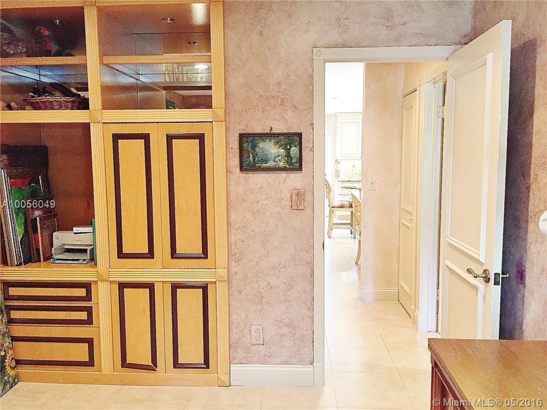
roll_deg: -1.0
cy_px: 205
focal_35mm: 29
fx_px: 458
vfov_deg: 48.2
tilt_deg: -5.3
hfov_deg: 61.7
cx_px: 274
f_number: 2.2
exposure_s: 1/30
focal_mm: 4.15
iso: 200
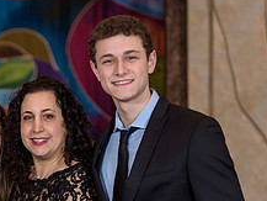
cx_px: -23
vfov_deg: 3.4
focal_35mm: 436
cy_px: 183
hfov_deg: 4.5
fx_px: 3365
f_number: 3.2
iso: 640
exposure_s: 1/200
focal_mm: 170
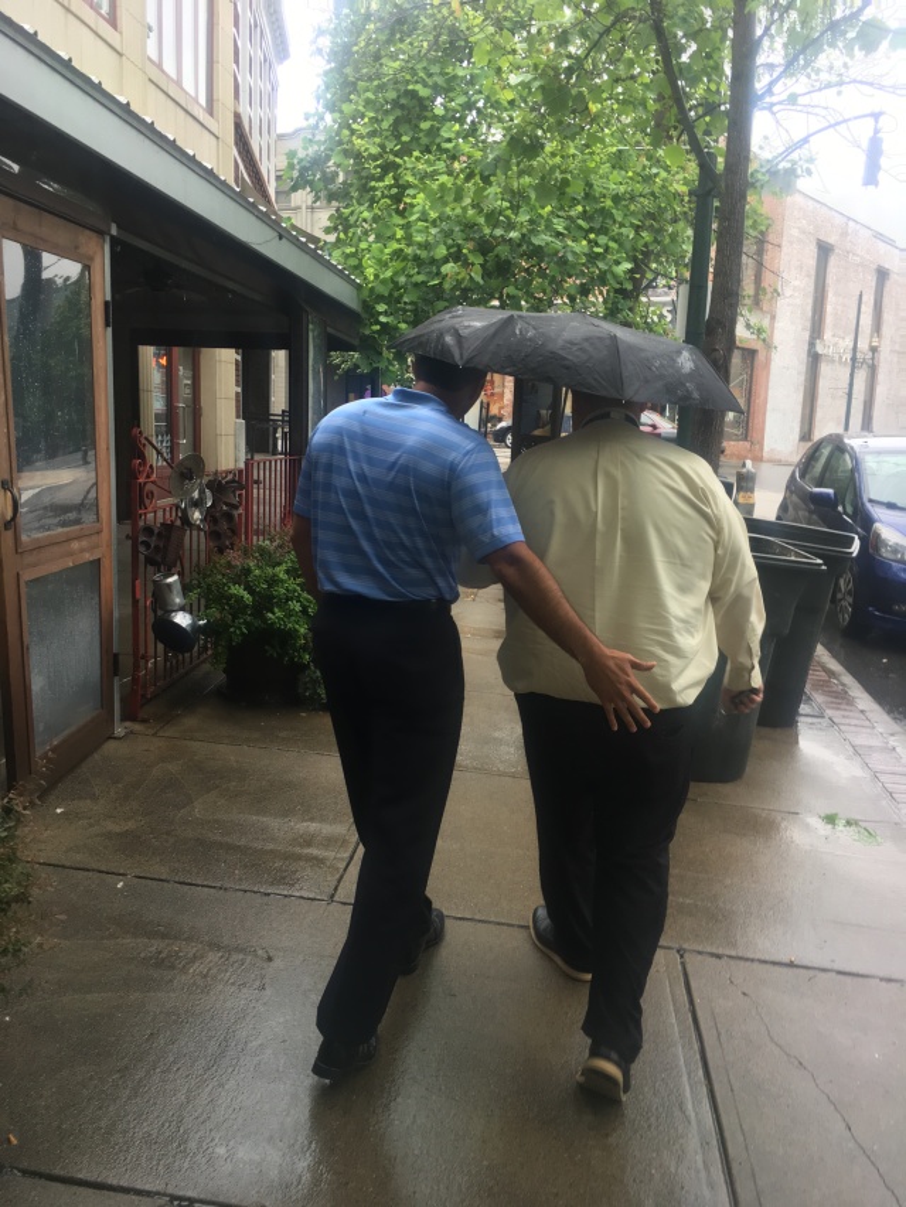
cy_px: 604
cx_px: 453
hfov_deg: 48.2
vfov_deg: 61.7
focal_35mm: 29
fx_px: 1012
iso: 40
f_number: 2.2
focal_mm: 4.15
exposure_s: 1/120
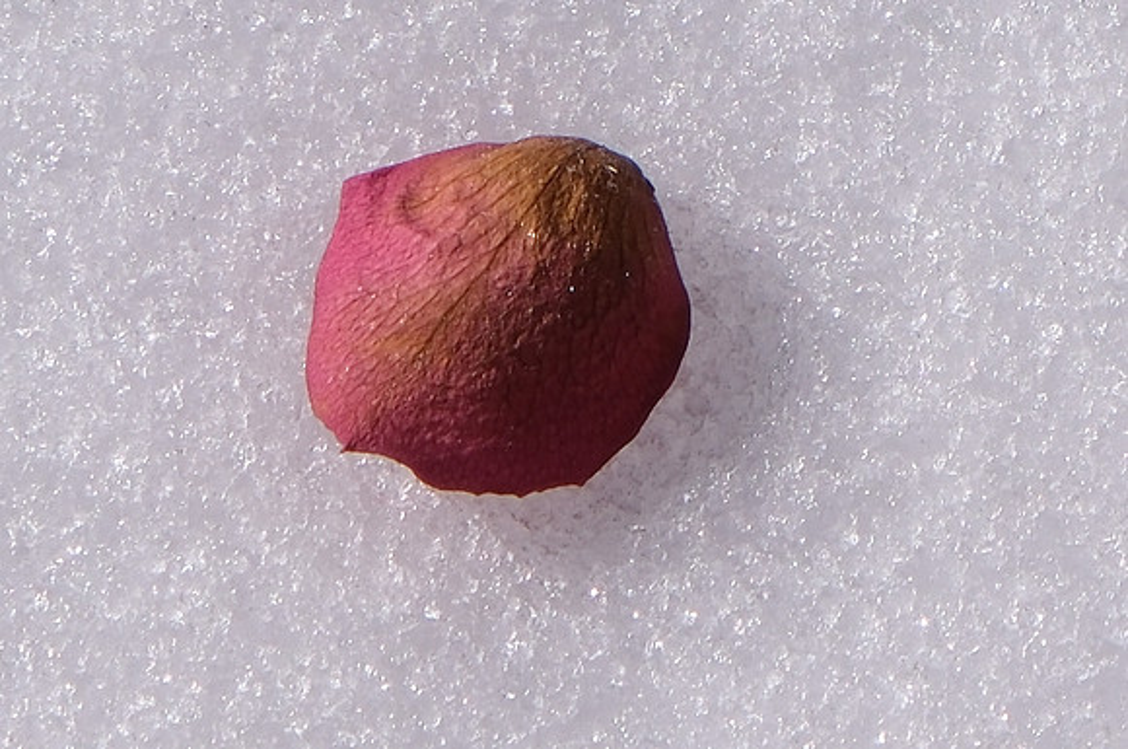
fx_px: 3755
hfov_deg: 17.1
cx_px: 564
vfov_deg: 11.4
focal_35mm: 120
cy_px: 374
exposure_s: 1/640
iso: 125
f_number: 9
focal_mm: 80
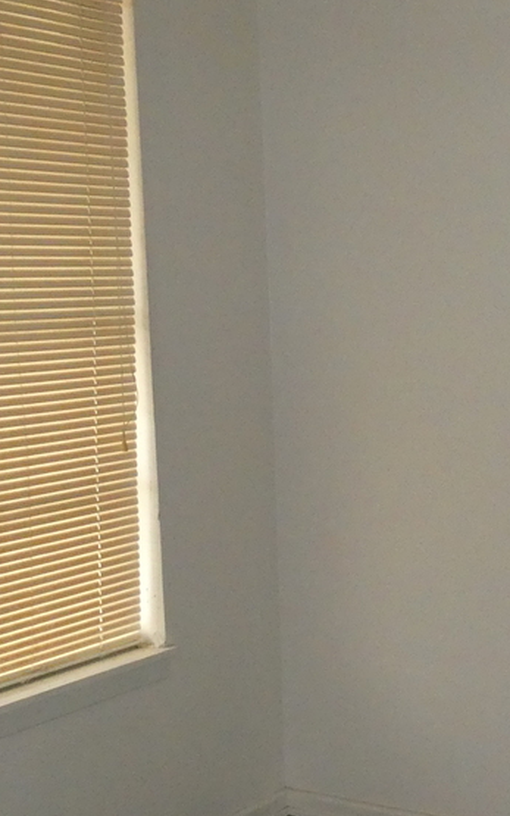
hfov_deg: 18.7
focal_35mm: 66
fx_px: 1467
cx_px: 601
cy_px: 516
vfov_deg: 30.9
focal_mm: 4.3
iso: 800
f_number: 3.3
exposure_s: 1/60
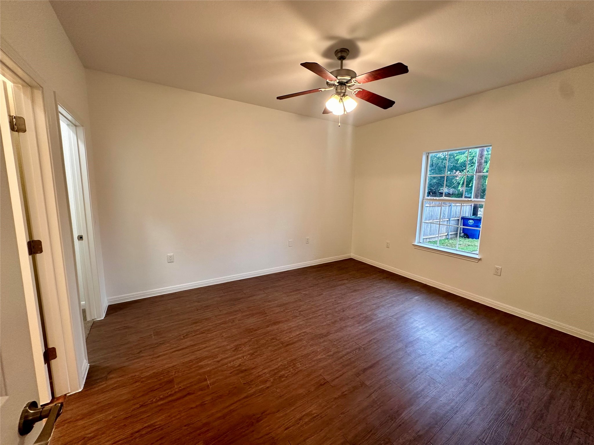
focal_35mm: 14
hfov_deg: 102.1
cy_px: 222
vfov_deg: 85.7
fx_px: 240
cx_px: 297
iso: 200
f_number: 2.2
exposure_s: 1/60
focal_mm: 2.22
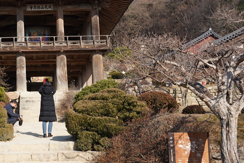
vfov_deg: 19.5
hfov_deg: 28.1
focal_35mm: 70
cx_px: 40
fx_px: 475
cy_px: 79
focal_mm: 30
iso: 100
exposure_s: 1/100
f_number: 11
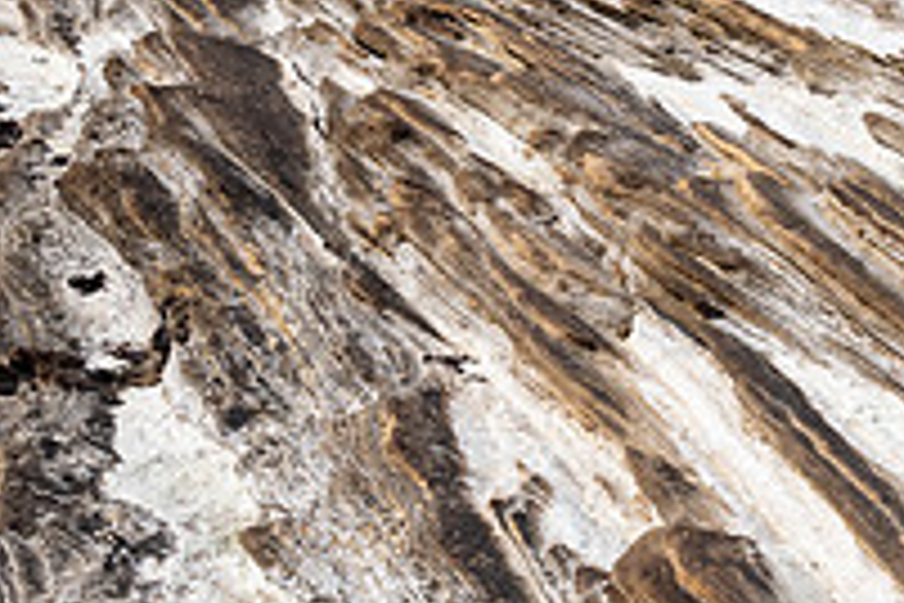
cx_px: 594
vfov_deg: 18.8
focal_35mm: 72
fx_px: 1808
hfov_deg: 27.9
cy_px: 169
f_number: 5.6
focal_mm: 12
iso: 200
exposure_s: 1/400
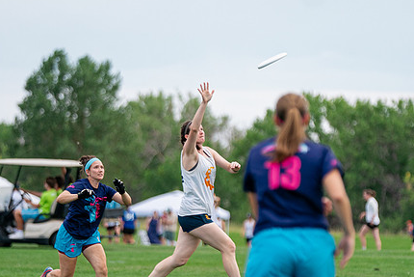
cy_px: 183
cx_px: 245
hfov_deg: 6.4
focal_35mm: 324
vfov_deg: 4.2
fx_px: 3727
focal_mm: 173
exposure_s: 1/4000
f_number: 2.8
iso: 640
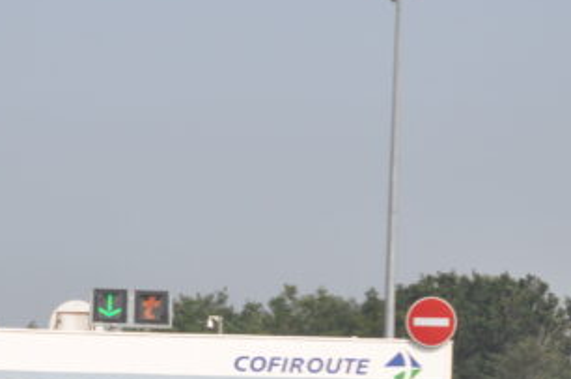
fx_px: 6524
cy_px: 362
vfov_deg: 3.3
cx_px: 258
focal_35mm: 412
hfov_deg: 5.0
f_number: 6.3
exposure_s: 1/640
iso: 200
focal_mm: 112
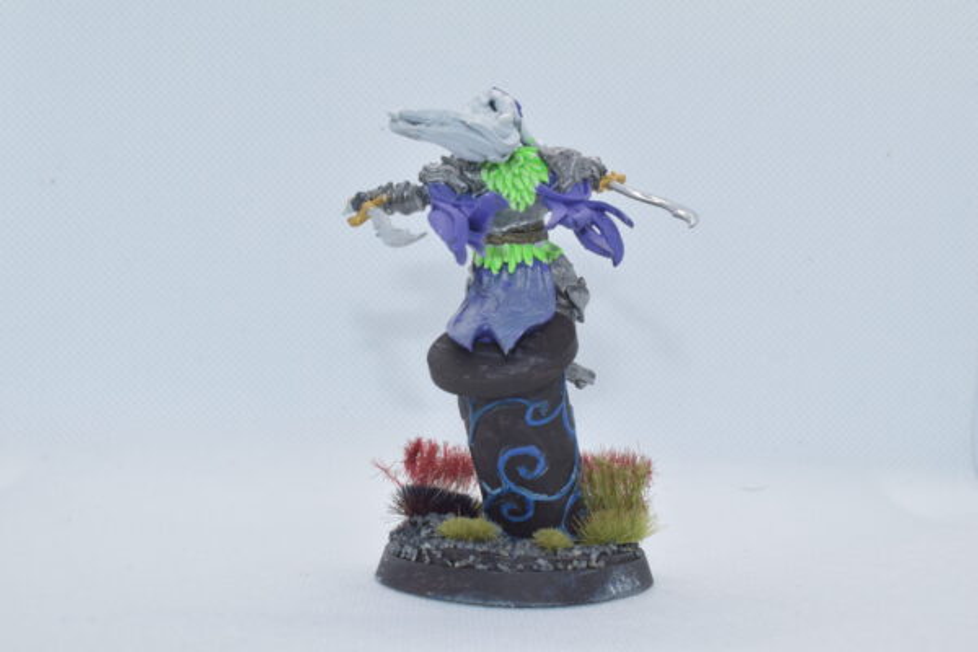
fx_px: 1426
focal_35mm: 52
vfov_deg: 25.8
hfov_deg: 37.9
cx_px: 489
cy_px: 326
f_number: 16
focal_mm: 35
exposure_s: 1/125
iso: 800
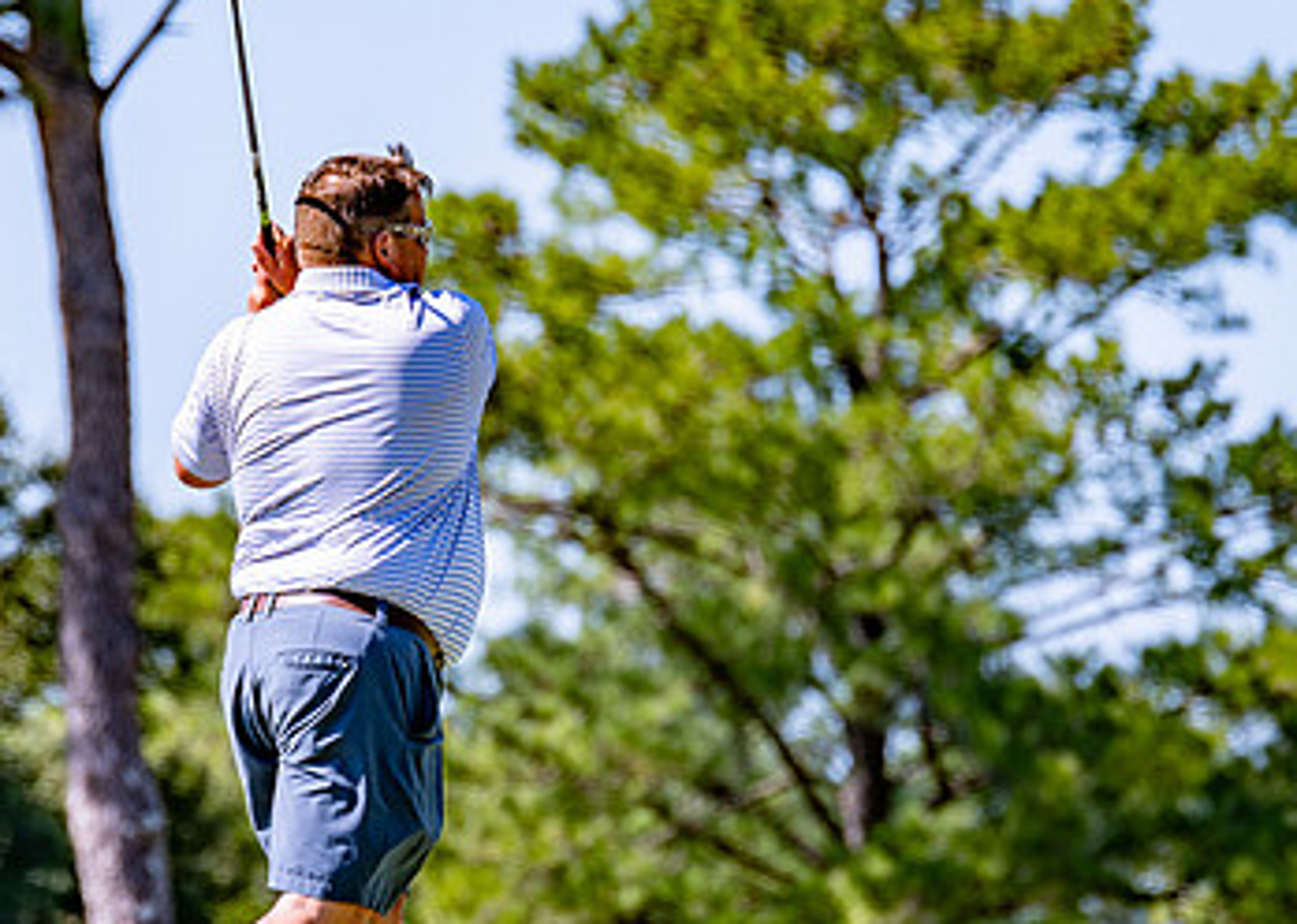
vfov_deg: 3.3
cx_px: 606
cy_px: 460
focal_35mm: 436
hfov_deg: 4.6
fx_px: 16048
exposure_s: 1/640
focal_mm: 175
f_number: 4
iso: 100
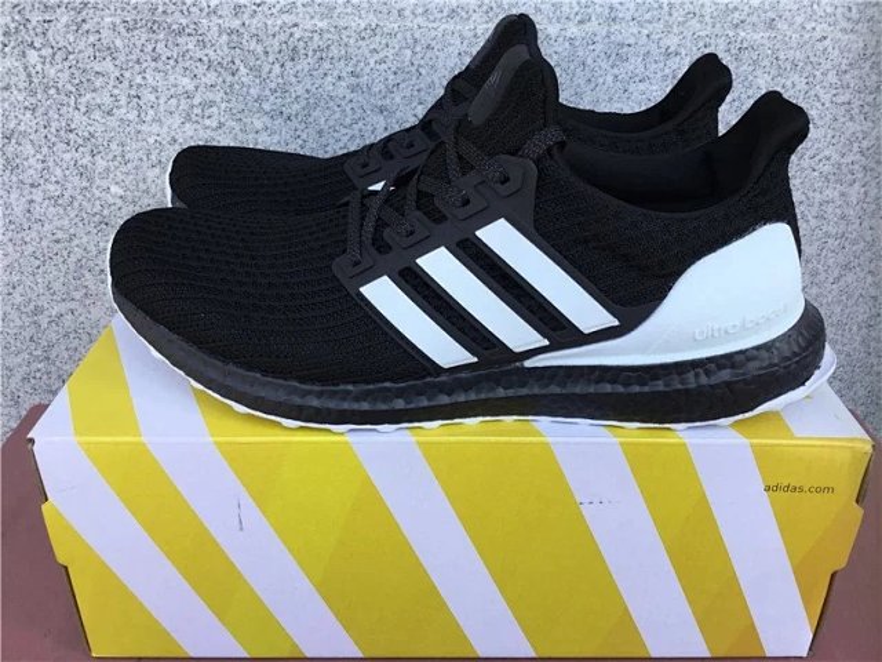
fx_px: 790
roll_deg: -1.2
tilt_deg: -28.5
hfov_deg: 58.4
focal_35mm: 31
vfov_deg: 45.4
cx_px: 441
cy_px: 331
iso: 25
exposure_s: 1/370
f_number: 2.4
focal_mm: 3.3
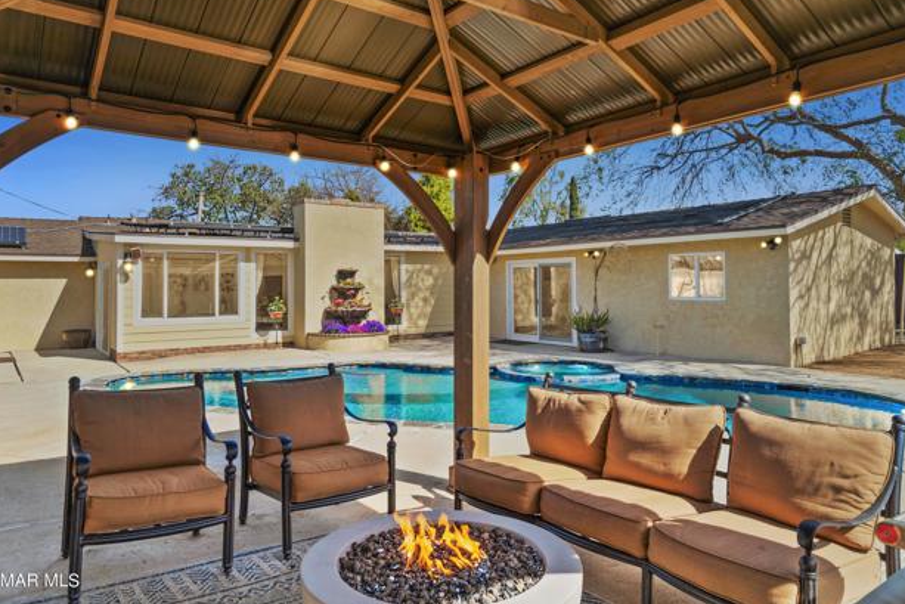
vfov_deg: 53.2
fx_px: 603
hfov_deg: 73.7
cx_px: 446
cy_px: 293
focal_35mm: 24
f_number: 8
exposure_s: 1/60
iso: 250
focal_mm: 23
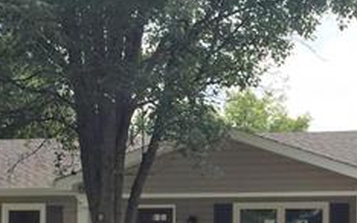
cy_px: 237
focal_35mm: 84
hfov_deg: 24.3
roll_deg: -1.1
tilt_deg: +0.7
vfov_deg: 15.2
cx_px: 275
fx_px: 817
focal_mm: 4.15
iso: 32
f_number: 2.2
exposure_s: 1/1980
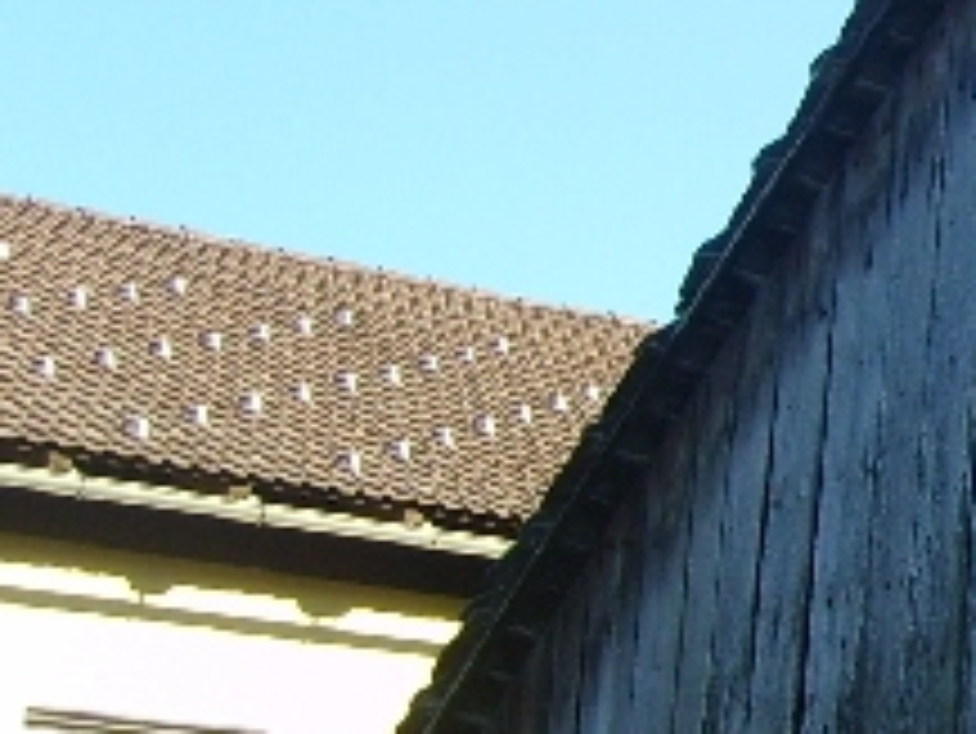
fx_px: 3639
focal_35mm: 129
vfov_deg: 11.5
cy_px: 351
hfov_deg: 13.7
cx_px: 1745
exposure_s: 1/180
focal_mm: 5.8
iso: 50
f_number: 2.8
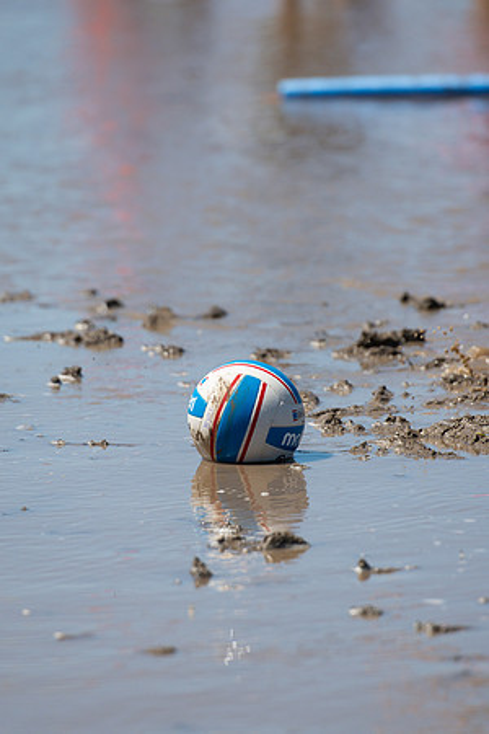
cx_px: 231
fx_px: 6135
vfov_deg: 6.8
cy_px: 367
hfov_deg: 4.6
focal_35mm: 301
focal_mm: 200
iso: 64
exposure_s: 1/3200
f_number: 2.8
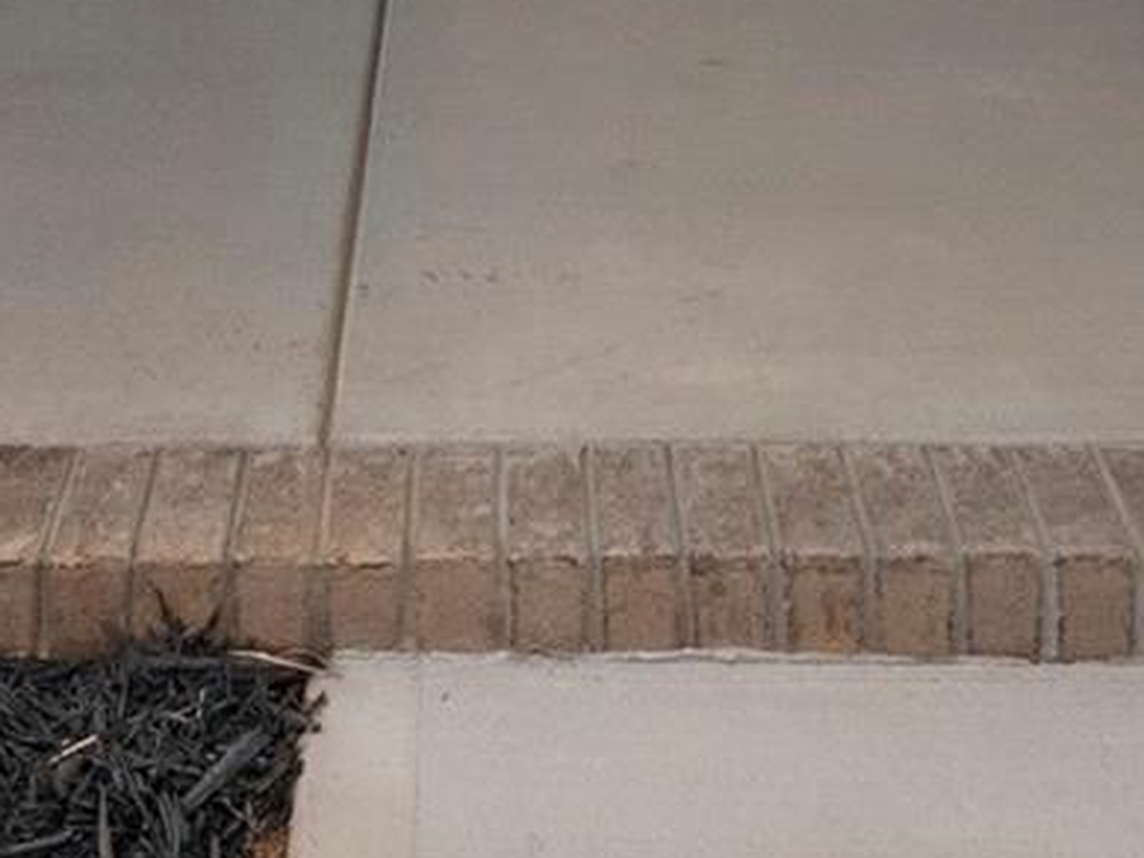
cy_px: -1025
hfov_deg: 27.3
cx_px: 463
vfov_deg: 15.2
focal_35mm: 71
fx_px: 2346
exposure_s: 1/500
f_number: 9
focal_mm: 14
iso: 2000
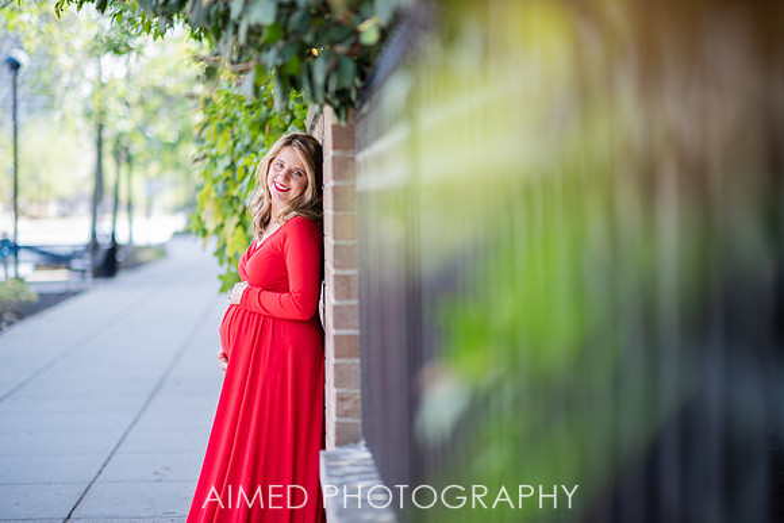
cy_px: 262
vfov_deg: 15.2
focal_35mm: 90
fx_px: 1964
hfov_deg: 22.6
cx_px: 405
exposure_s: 1/800
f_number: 1.6
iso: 250
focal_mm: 85
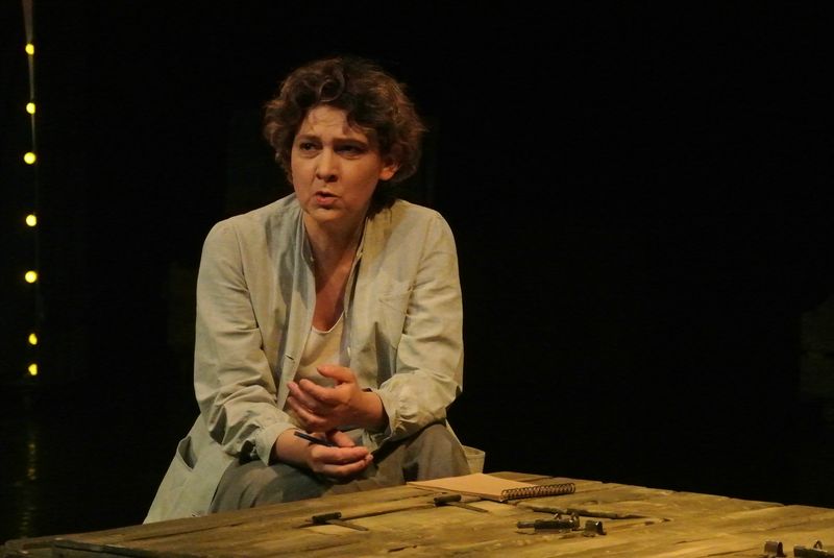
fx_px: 4151
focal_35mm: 179
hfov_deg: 11.5
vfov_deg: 7.7
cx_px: 417
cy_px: 279
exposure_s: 1/60
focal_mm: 66.4
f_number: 4.5
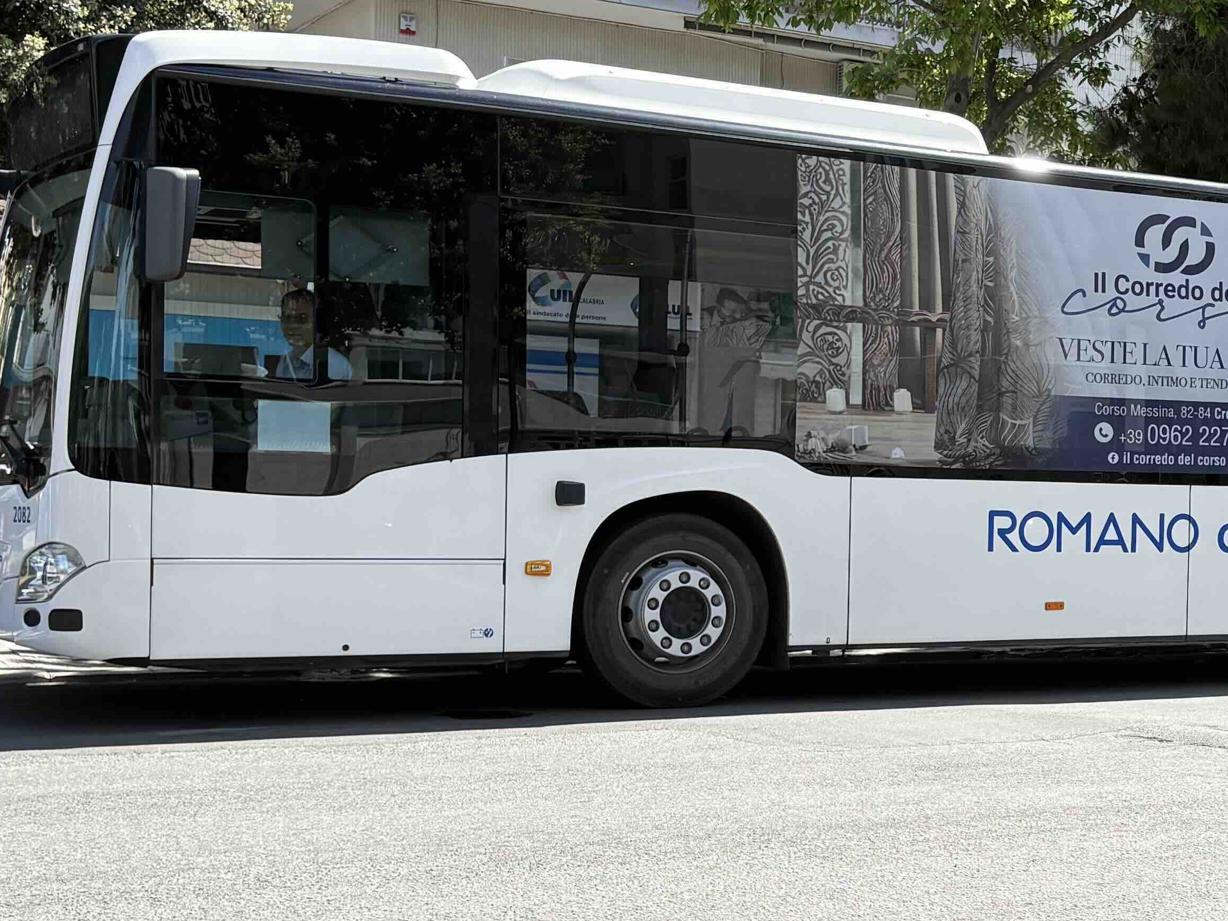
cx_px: 1160
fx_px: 2270
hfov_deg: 28.8
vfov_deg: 22.9
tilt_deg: -1.4
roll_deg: -0.9
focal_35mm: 64
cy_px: 536
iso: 50
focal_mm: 5.96
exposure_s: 1/1451
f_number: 1.6
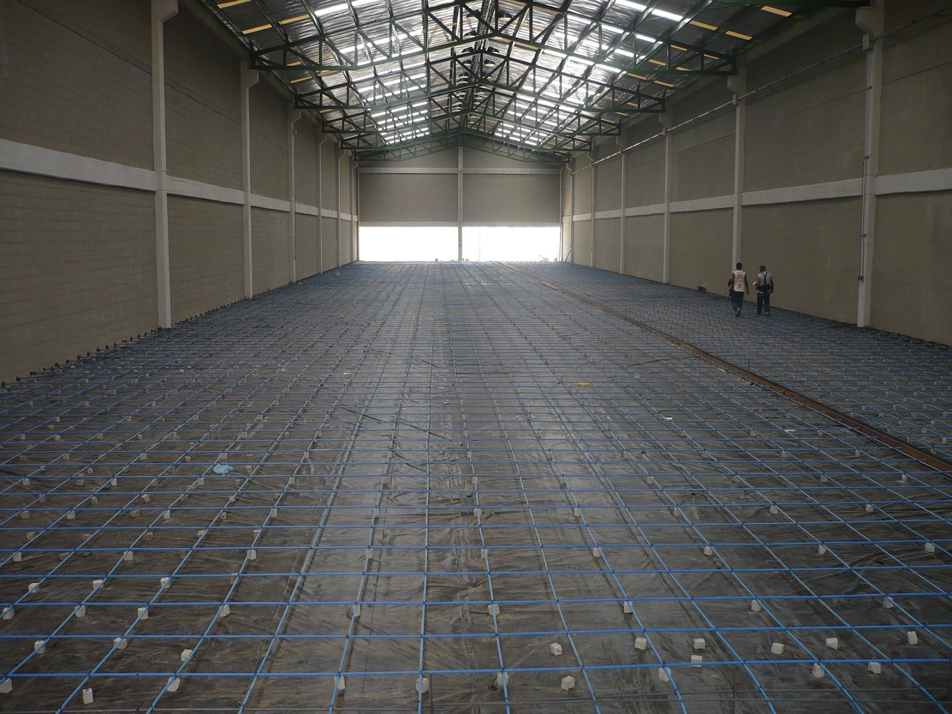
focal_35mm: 35
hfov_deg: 52.6
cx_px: 476
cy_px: 357
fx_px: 963
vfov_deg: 40.7
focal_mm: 5.8
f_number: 2.8
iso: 100
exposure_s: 1/100
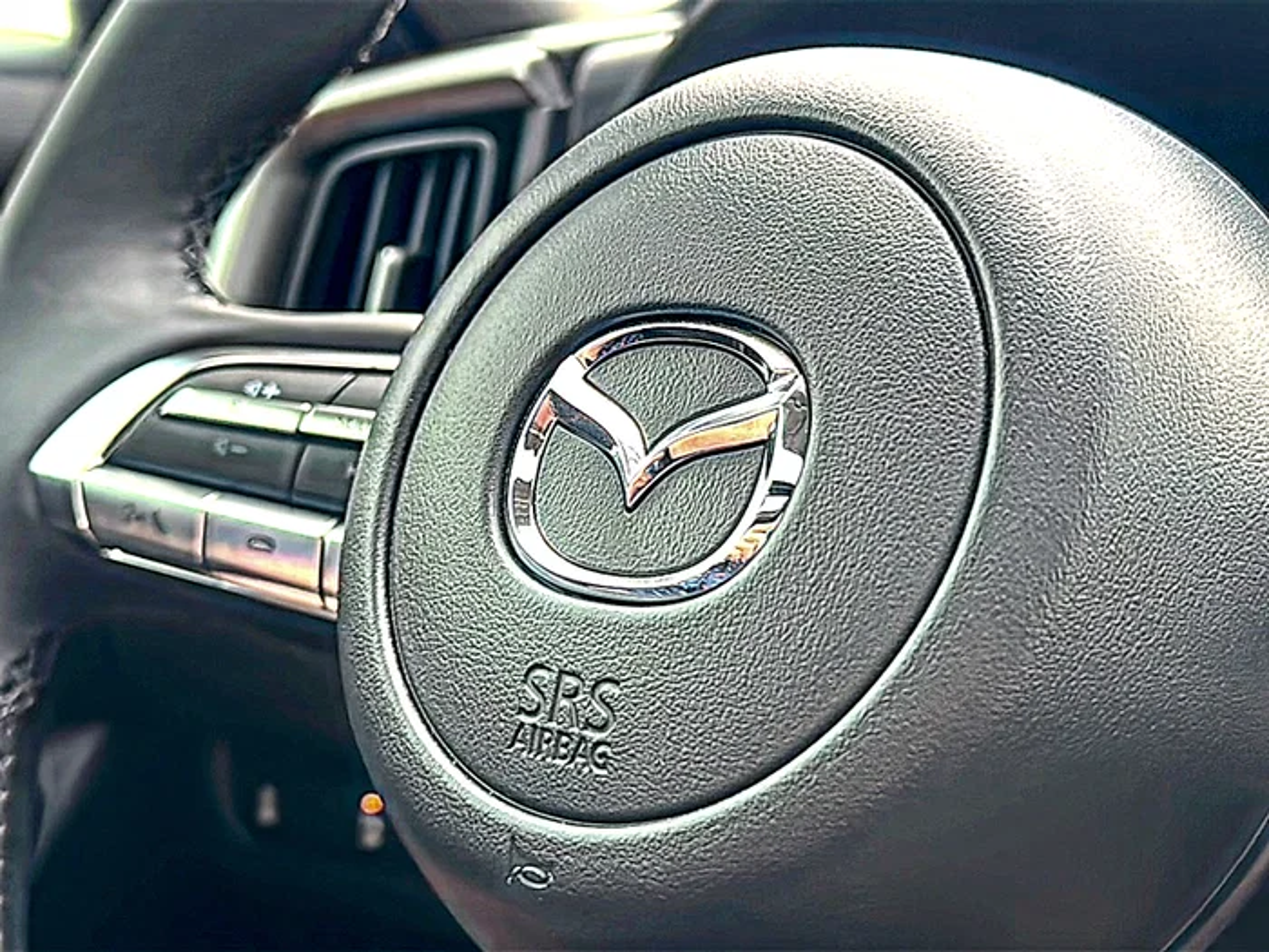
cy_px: 476
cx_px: 634
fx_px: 1686
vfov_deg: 31.5
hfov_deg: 41.2
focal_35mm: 46
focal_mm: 6.86
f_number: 1.78
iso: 100
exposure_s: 1/185
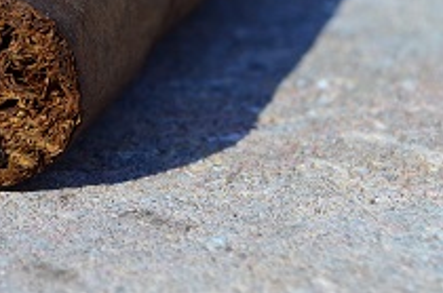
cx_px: -14
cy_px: 63
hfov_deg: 9.1
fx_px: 2767
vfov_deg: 6.1
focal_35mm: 225
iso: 160
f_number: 10
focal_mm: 55
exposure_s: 1/250
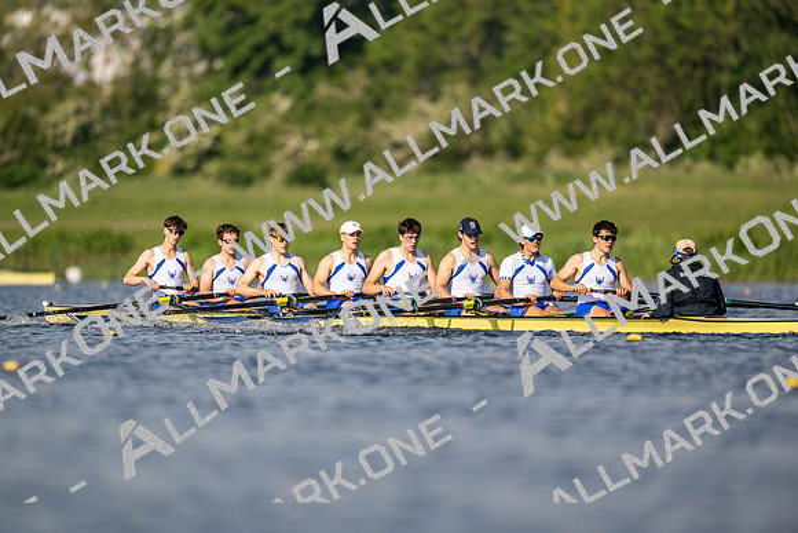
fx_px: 13302
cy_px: 266
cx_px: 399
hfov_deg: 3.4
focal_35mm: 600
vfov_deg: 2.3
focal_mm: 600
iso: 220
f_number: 4
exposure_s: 1/2500
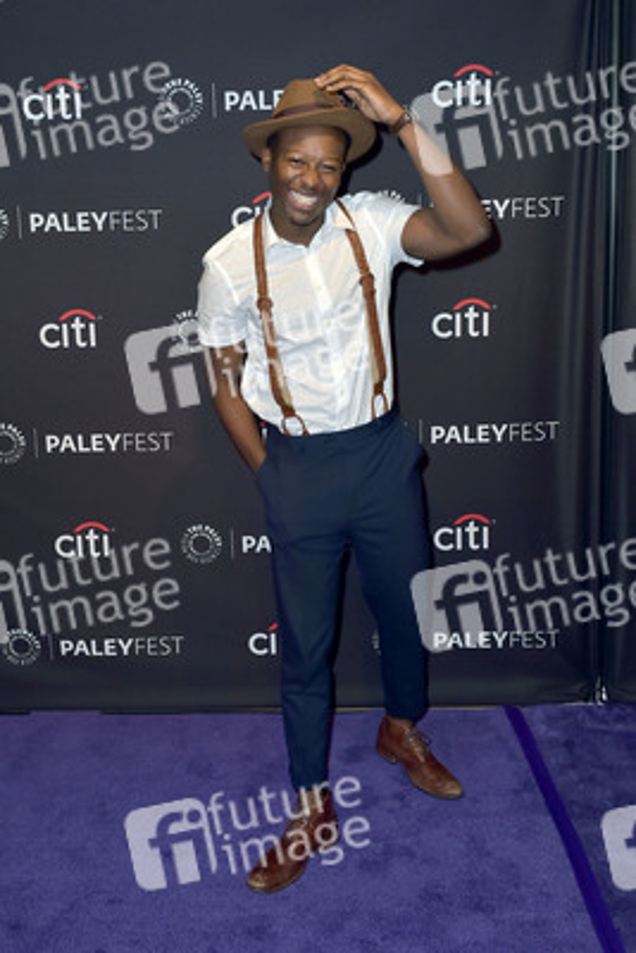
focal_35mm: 34
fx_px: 900
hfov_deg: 38.9
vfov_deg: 55.8
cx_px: 318
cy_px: 476
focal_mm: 34
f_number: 6.3
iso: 500
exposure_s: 1/320
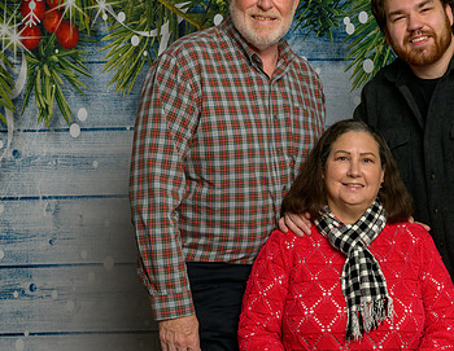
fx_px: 969
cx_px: 333
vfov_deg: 20.6
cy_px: 170
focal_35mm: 73
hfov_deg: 26.1
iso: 400
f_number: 10
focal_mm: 40
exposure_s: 1/125
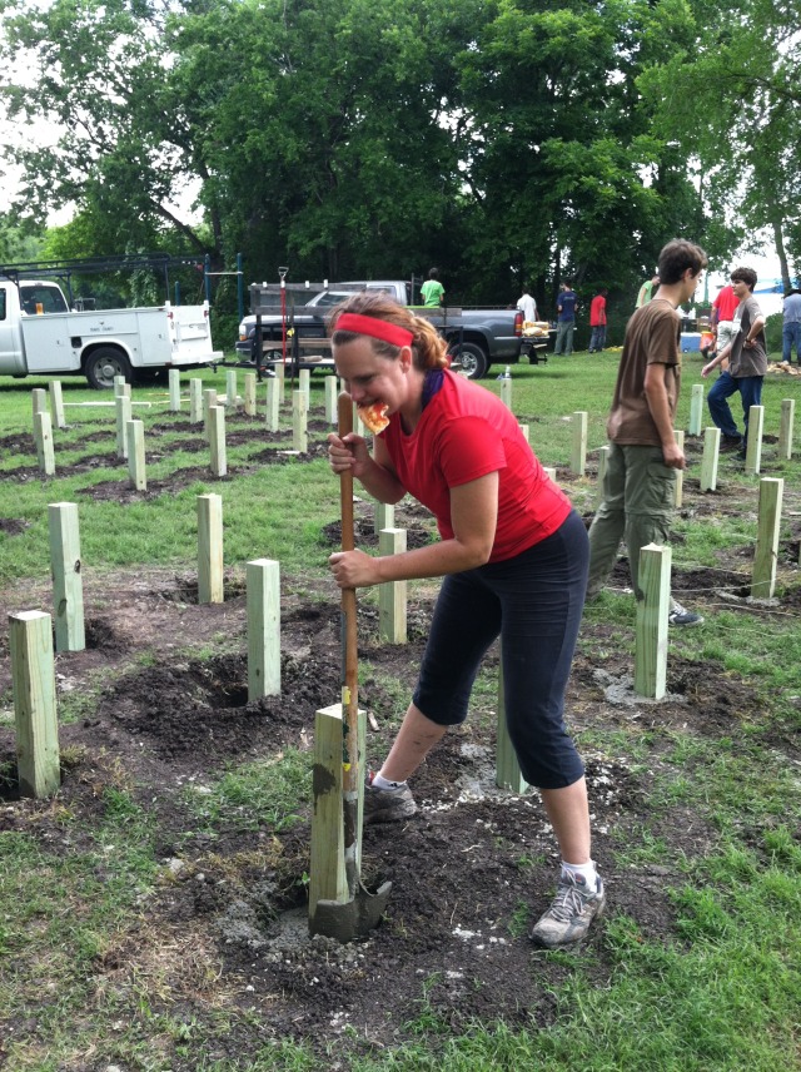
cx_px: 400
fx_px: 1082
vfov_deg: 52.7
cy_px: 536
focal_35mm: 35
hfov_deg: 40.6
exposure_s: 1/129
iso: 80
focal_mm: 3.85
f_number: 2.8
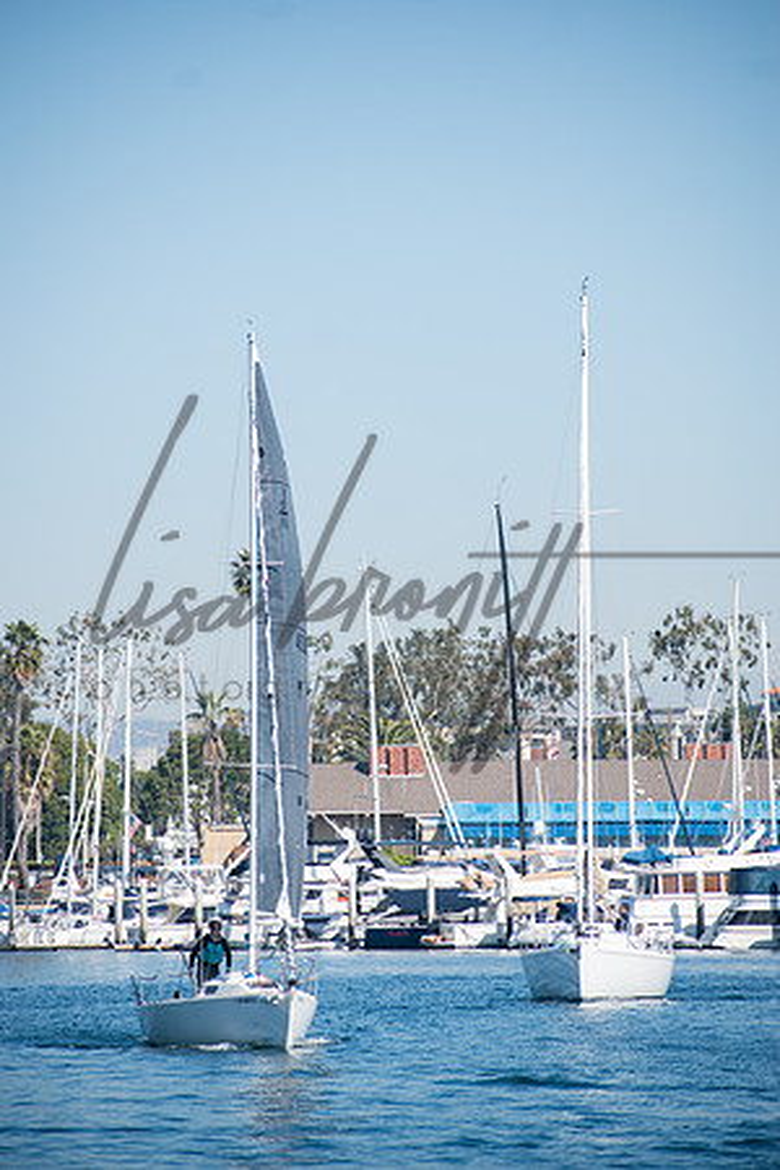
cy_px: 585
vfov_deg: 8.9
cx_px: 390
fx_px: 7556
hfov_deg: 5.9
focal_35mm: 232
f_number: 5.6
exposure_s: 1/400
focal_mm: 155
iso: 100
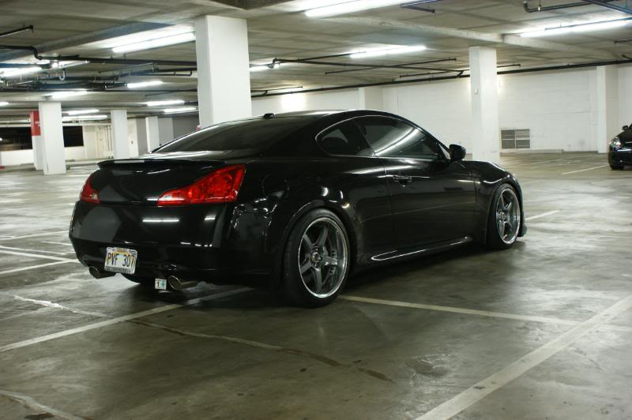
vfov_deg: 31.8
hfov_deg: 46.4
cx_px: 316
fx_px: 737
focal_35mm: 42
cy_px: 210
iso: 400
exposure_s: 1/4
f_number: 4.5
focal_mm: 28
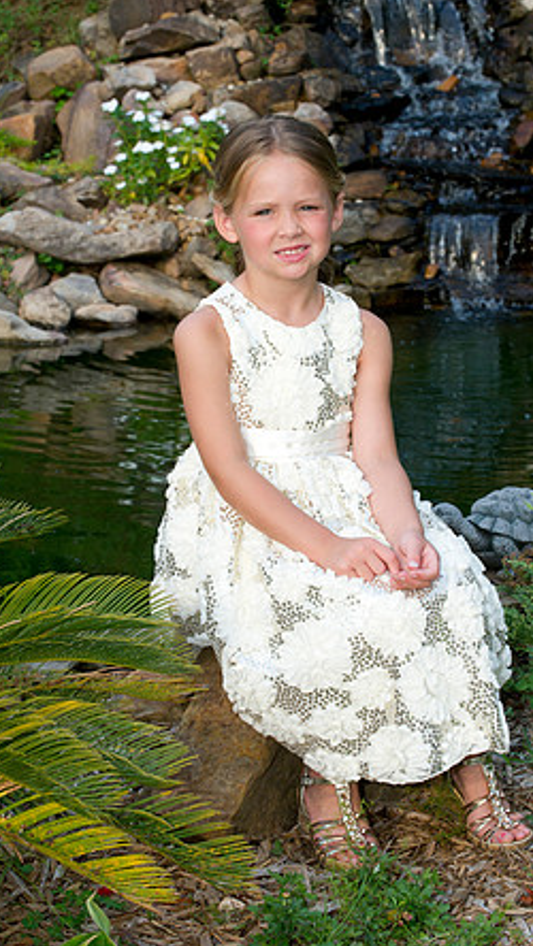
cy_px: 475
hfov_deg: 11.7
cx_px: 272
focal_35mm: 104
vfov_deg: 20.5
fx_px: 2611
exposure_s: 1/250
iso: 800
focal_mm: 98
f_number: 10
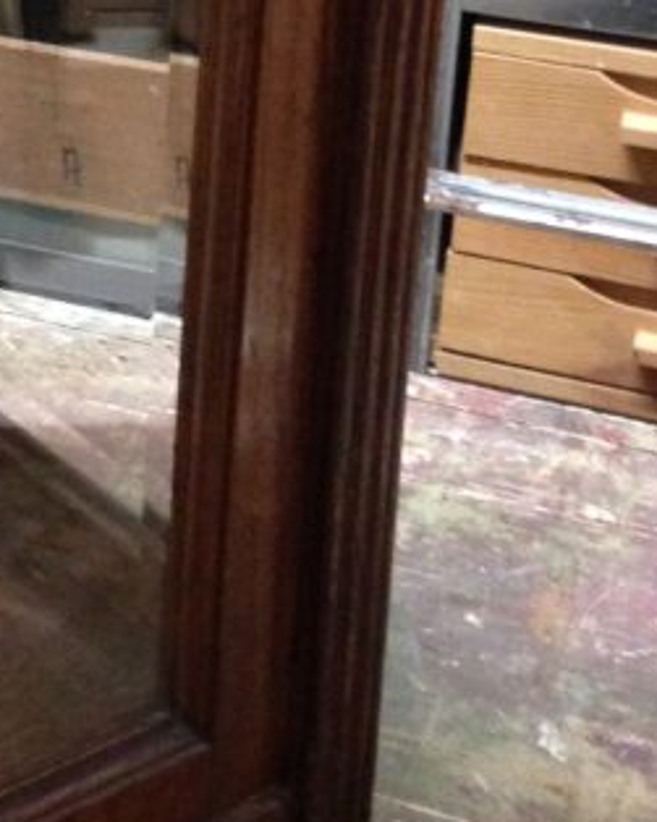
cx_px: -291
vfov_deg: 17.6
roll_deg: -0.7
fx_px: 2553
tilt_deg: -19.5
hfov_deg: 13.9
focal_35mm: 105
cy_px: -105
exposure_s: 1/20
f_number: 2.4
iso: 400
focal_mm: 4.12
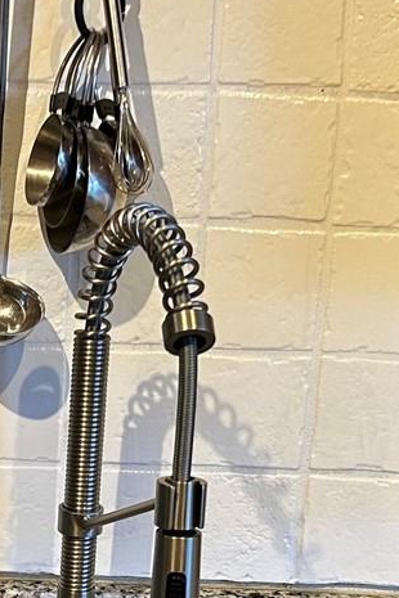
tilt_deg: -18.3
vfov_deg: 21.3
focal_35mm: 93
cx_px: -4
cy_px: 570
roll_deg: -1.8
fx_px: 1546
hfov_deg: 14.5
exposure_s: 1/60
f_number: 1.5
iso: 125
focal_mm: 5.7
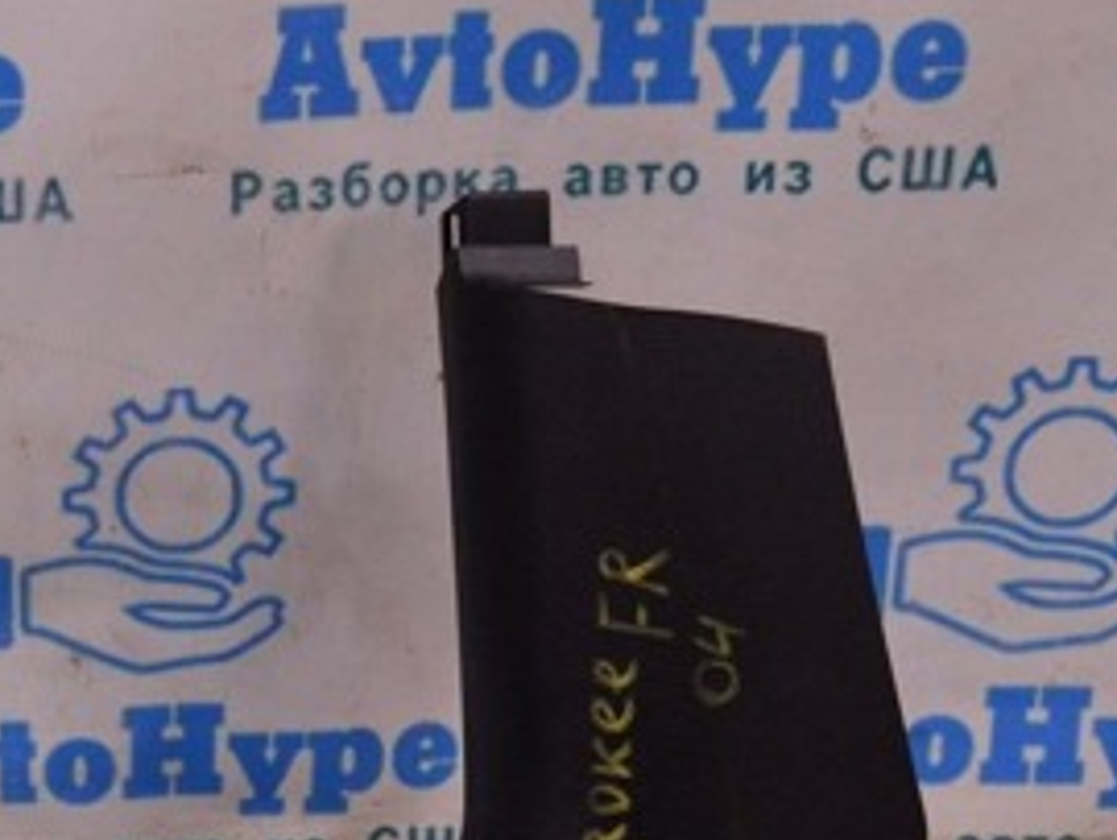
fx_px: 2976
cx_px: -149
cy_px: 710
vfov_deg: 15.9
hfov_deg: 20.2
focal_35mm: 92
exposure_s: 1/125
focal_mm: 27
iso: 1600
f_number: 8
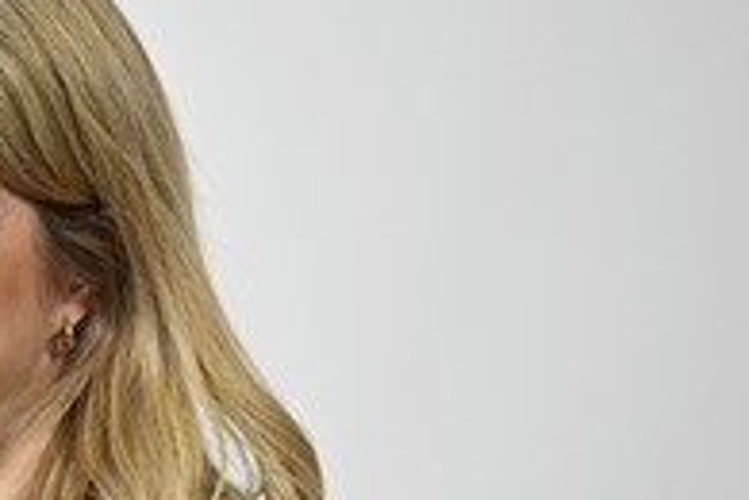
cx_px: -44
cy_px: 446
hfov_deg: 5.4
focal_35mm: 382
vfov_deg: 3.6
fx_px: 7947
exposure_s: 1/640
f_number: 2.8
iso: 1000
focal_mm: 165
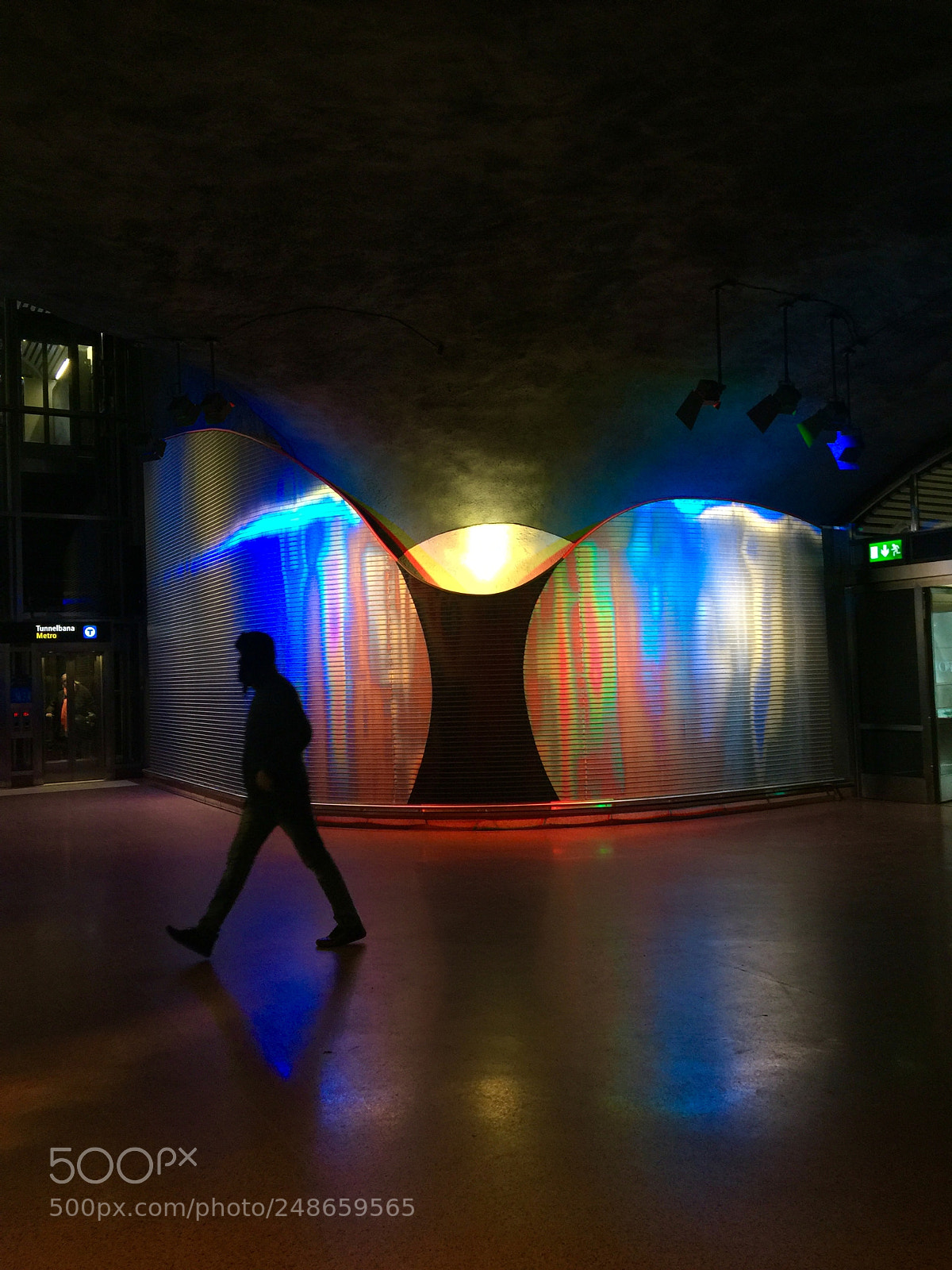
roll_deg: +2.5
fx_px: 1063
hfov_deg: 48.2
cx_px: 476
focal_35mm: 29
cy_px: 635
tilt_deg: +2.4
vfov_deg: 61.7
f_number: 2.2
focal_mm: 4.15
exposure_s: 1/33
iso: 64
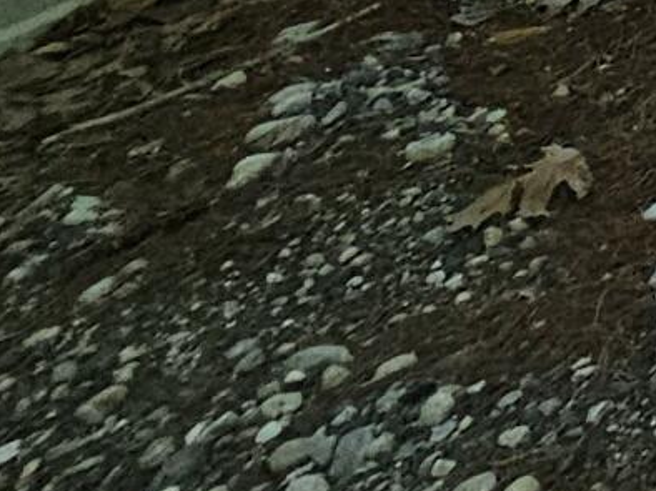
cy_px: -1207
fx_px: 1875
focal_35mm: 99
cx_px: 2224
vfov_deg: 9.4
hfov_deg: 10.0
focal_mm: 2.2
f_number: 2.2
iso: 50
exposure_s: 1/769
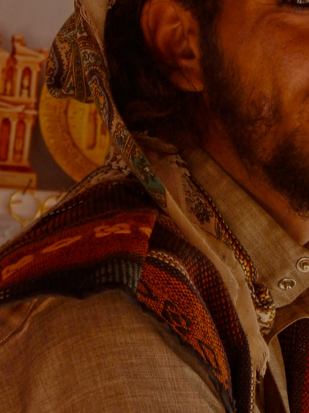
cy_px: 39
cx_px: 221
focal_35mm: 782
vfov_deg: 2.5
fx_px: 9307
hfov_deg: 1.9
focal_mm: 71.4
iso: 400
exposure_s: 1/60
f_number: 6.3
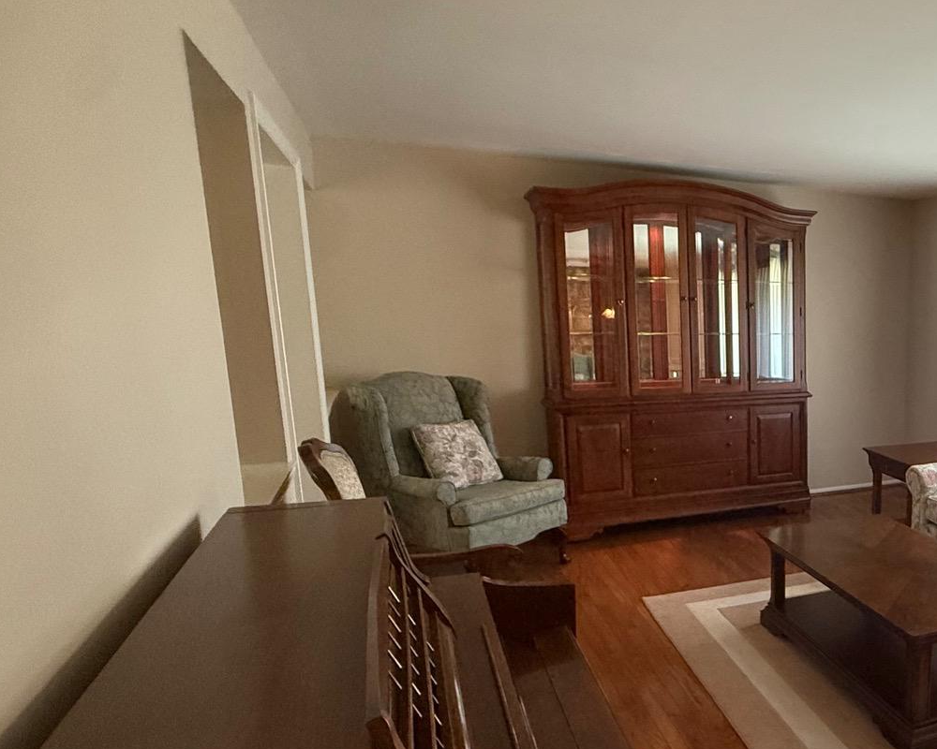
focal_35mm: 28
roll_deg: -1.0
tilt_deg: -10.7
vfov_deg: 51.2
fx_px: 776
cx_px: 874
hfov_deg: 53.0
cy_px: 448
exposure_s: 1/120
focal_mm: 2.22
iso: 500
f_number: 2.2
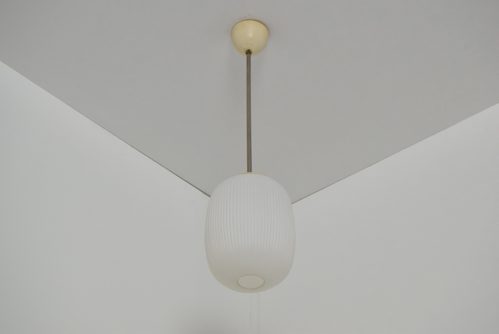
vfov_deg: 23.8
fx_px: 791
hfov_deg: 35.0
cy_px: 167
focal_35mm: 57
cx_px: 250
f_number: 6.3
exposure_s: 1/160
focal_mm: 38
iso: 1600
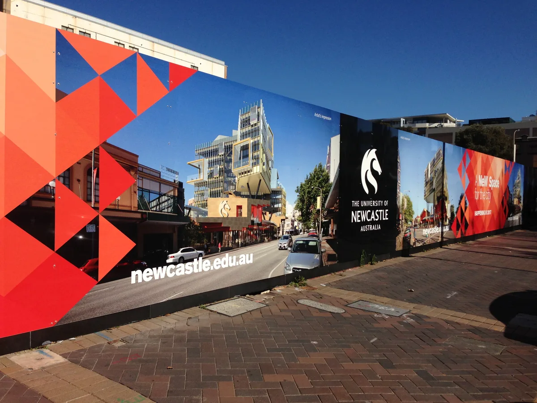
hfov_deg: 55.4
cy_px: 202
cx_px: 268
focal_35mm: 33
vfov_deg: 42.9
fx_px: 512
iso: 50
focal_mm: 4.13
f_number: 2.4
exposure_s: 1/3195
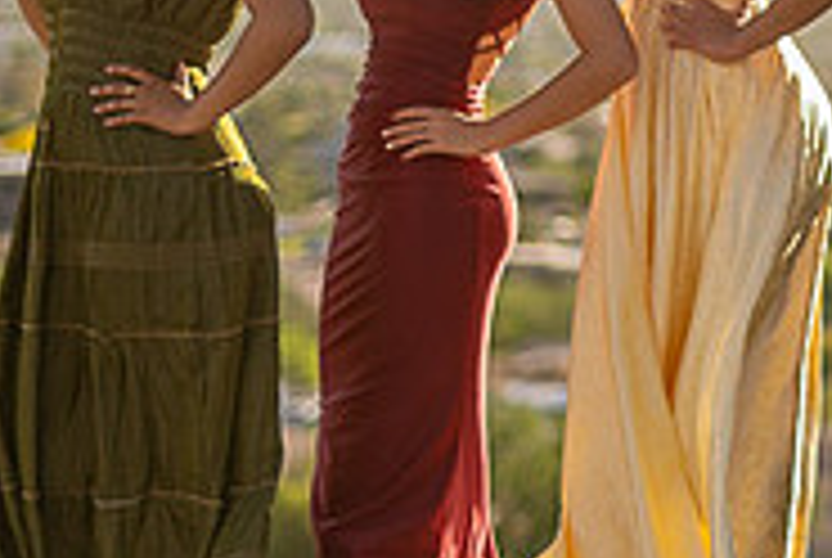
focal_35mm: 175
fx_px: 4051
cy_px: 4
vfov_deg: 7.8
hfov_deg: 11.2
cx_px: 1303
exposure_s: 1/2000
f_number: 1.4
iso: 100
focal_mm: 50
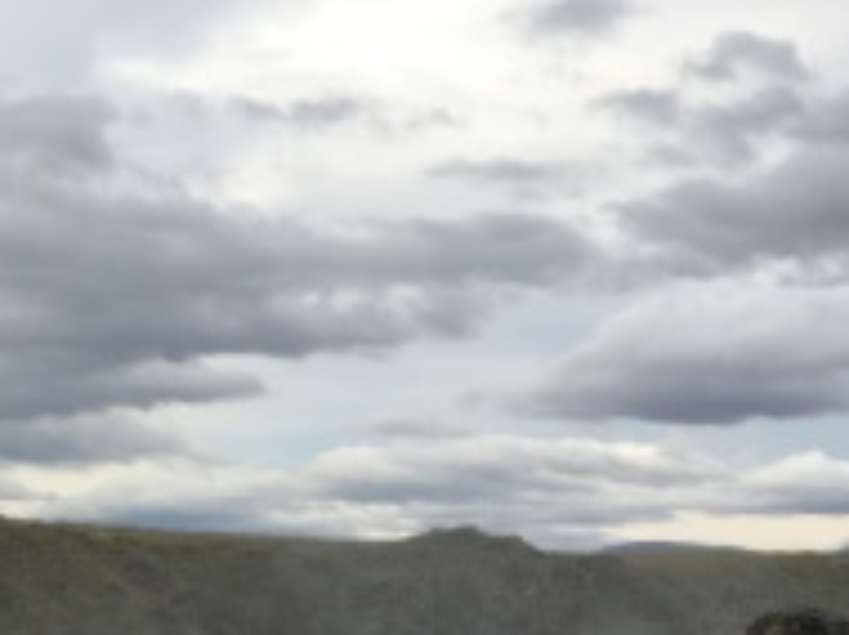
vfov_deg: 16.6
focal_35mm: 84
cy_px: 809
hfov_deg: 22.3
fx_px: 2058
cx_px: -29
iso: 25
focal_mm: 4.15
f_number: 2.2
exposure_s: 1/527
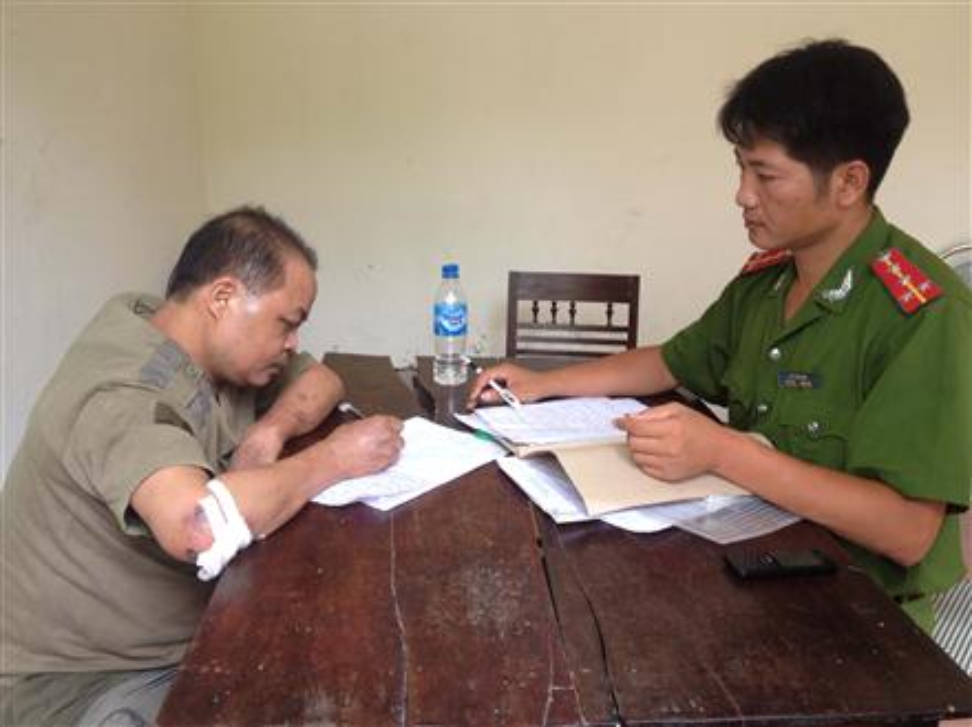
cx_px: 486
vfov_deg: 40.6
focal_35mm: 35
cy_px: 364
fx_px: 982
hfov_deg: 52.7
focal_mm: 4.28
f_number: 2.4
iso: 50
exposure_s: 1/24
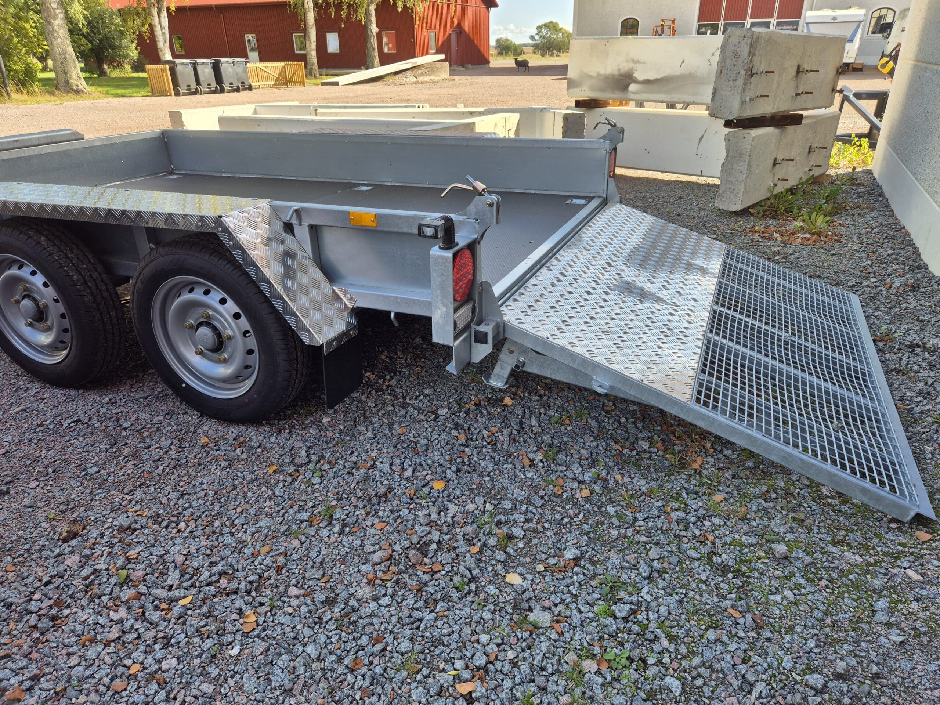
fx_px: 625
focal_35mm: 23
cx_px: 470
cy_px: 352
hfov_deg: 73.9
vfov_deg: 58.9
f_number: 1.8
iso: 25
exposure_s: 1/528
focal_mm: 5.4
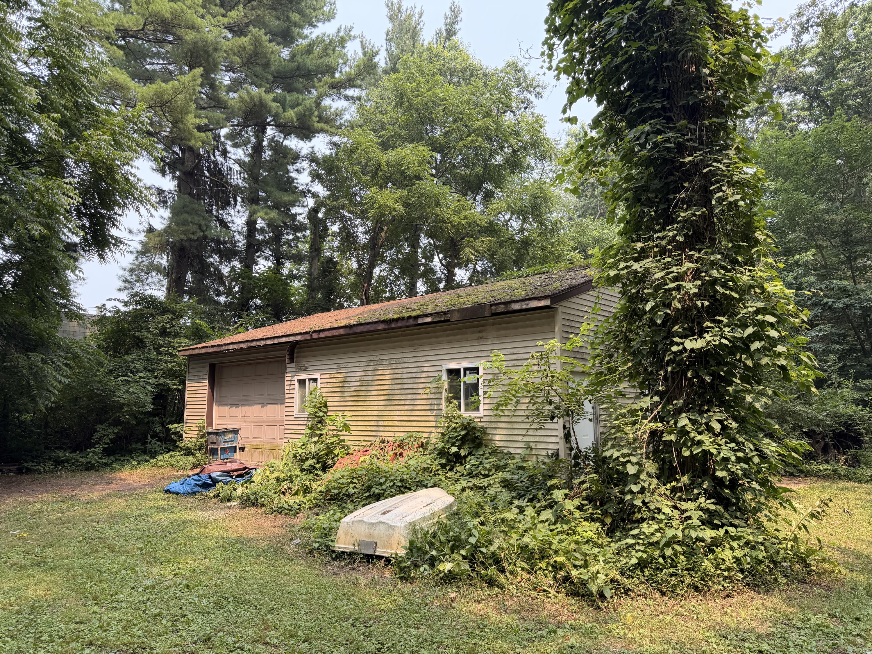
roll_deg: +0.4
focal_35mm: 24
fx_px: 605
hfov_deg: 71.6
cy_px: 327
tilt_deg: +7.8
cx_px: 436
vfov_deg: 56.8
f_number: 1.78
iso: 100
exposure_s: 1/772
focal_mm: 6.76
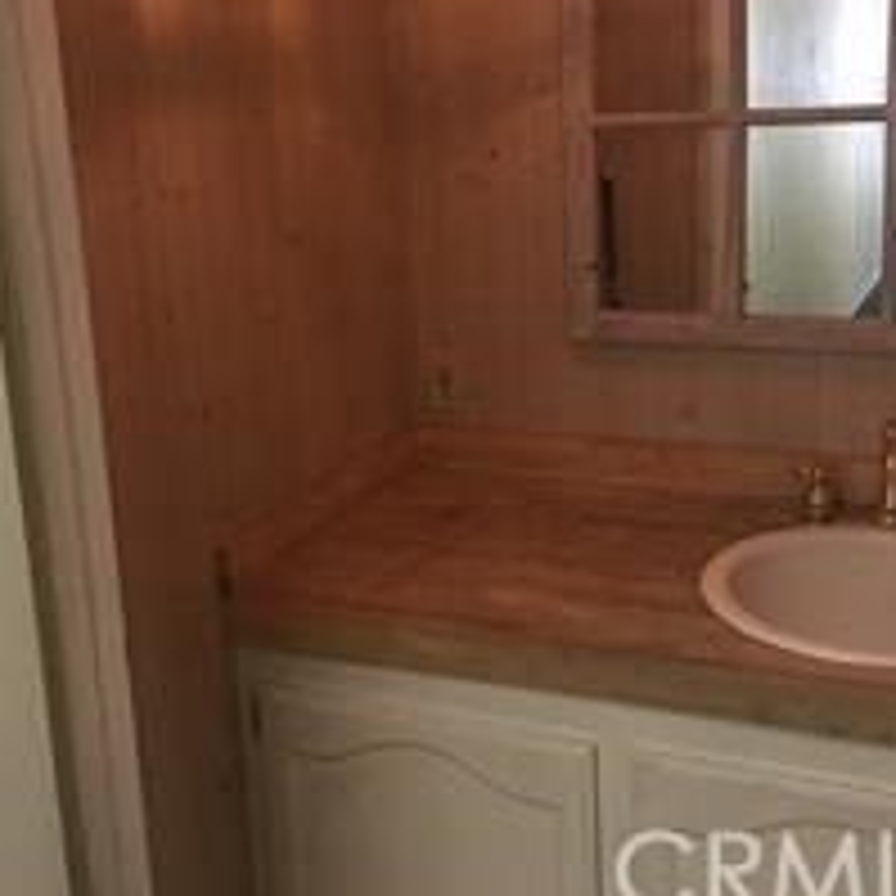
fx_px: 1289
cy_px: 360
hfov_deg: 38.3
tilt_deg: -13.7
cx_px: 466
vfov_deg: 38.2
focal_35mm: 44
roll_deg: +2.3
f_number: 2.2
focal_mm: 4.15
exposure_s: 1/17
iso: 50
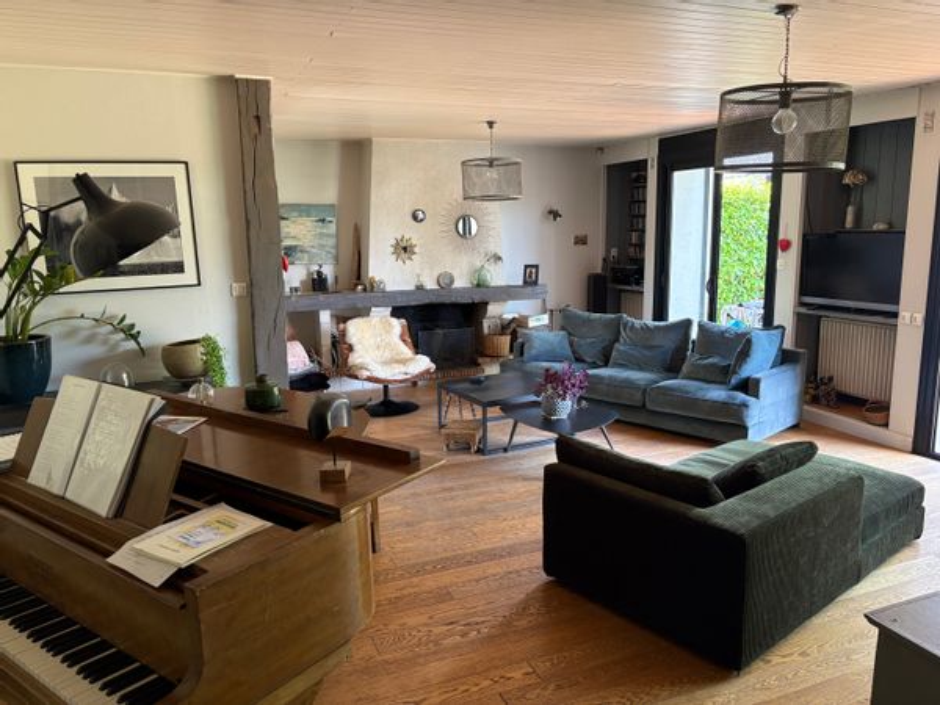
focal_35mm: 26
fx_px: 706
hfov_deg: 67.3
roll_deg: +1.5
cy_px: 352
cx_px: 470
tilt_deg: -10.5
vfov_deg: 53.1
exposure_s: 1/60
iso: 200
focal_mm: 5.96
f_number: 1.6
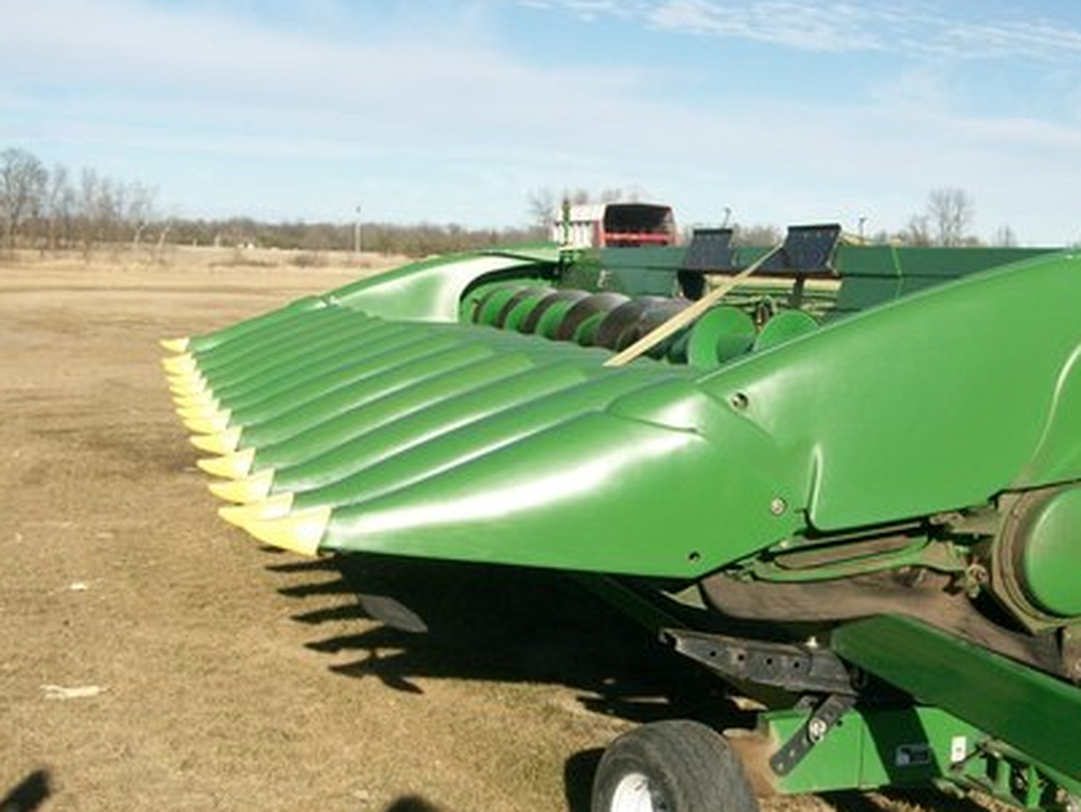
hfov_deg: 40.9
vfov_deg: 31.5
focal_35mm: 46
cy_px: 409
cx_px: 686
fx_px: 1437
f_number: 5.5
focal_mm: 5.7
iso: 64
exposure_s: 1/313
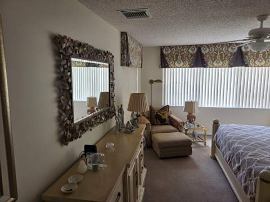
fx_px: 179
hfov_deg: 74.0
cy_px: 101
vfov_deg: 58.8
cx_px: 135
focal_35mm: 23
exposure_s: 1/180
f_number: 1.8
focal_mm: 5.4
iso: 64
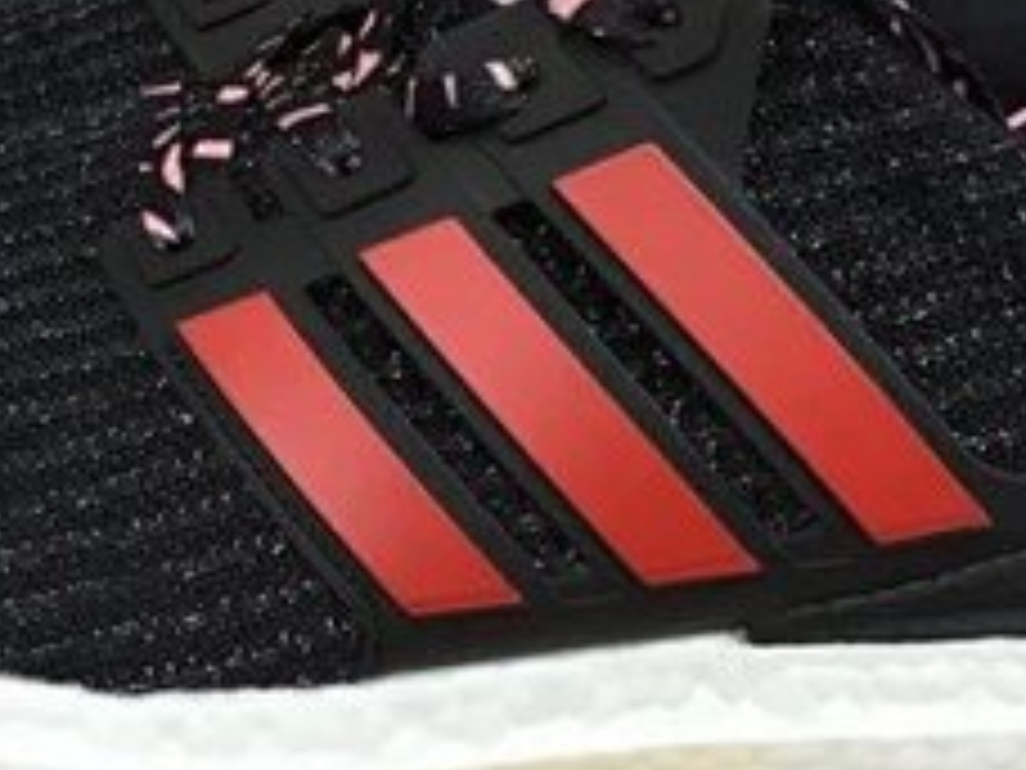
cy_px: 531
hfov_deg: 22.5
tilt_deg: -28.0
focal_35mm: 87
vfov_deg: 16.9
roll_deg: +0.1
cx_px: 428
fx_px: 2579
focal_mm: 3.3
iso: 25
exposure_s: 1/113
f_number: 2.4
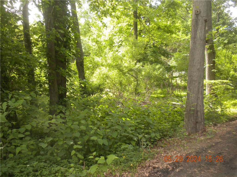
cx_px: 118
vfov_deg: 38.7
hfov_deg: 50.1
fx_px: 253
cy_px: 88
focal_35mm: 37
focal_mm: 6.6
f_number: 3.5
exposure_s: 1/82.2
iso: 64
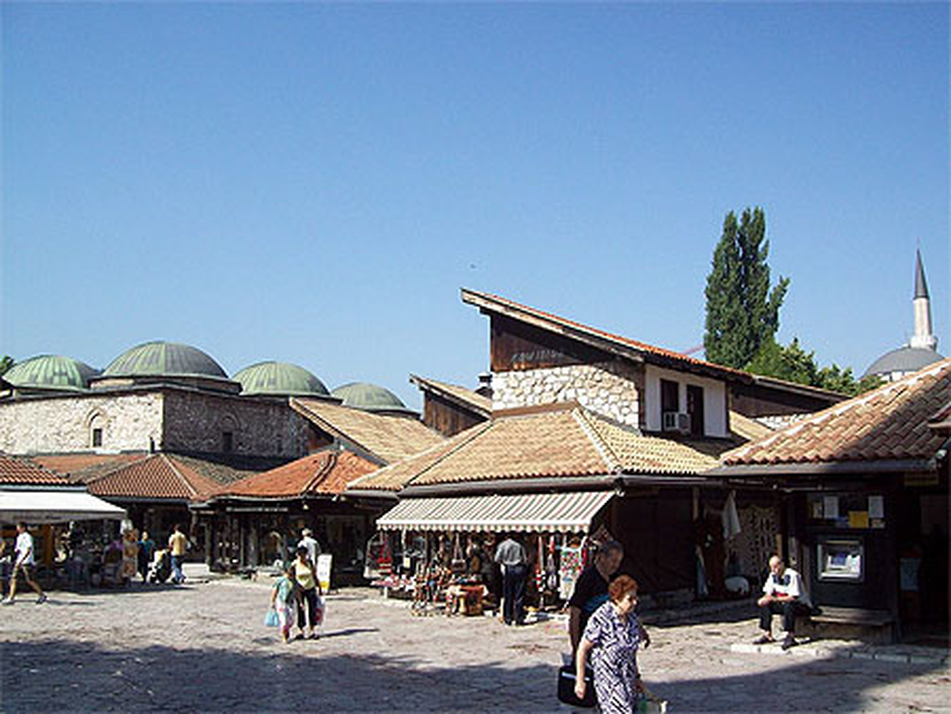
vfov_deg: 39.7
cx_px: 476
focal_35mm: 36
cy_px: 357
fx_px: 990
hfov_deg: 51.3
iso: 80
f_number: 4.8
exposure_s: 1/459
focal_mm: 6
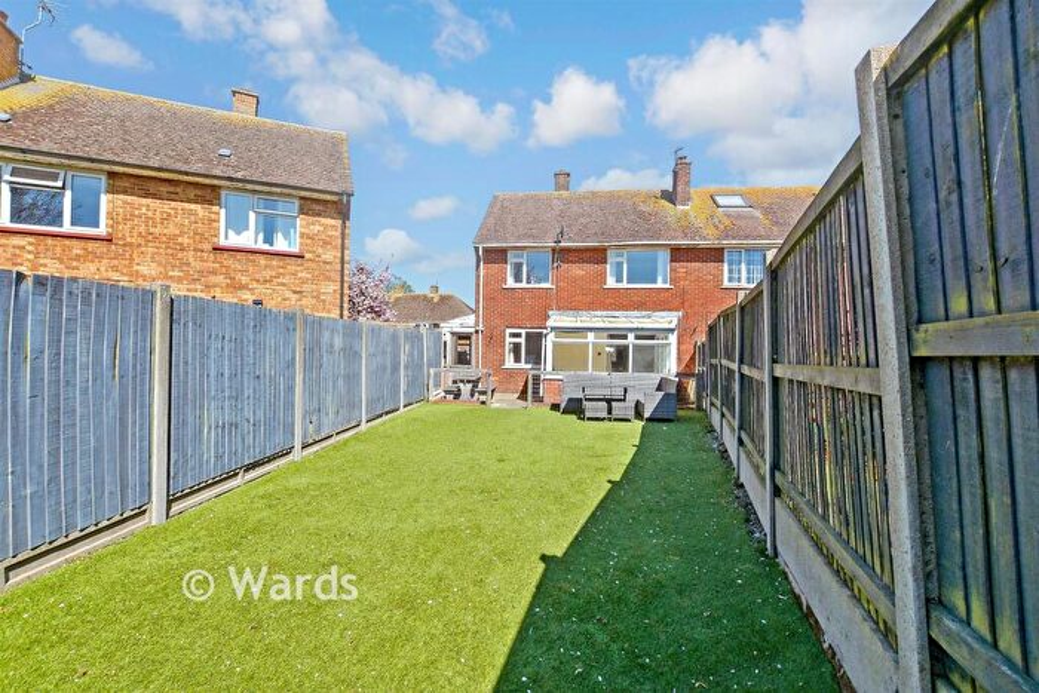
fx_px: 433
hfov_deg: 100.4
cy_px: 346
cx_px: 520
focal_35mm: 15
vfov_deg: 77.4
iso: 160
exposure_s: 1/320
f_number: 8
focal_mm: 10
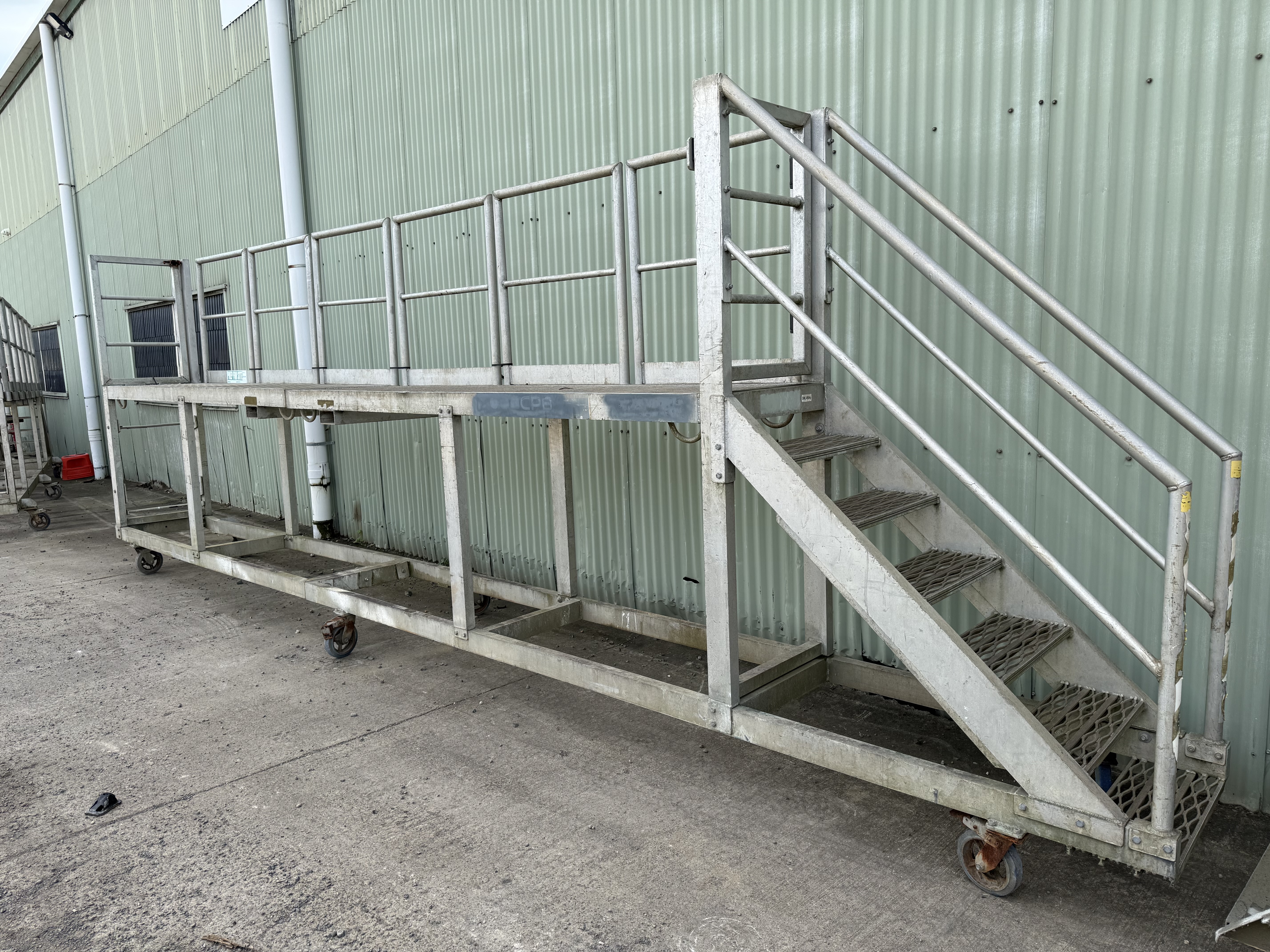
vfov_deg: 56.8
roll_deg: +2.0
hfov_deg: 71.6
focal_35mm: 24
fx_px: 881
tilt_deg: -7.5
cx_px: 635
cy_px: 476
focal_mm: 6.76
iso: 80
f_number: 1.78
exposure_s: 1/1156
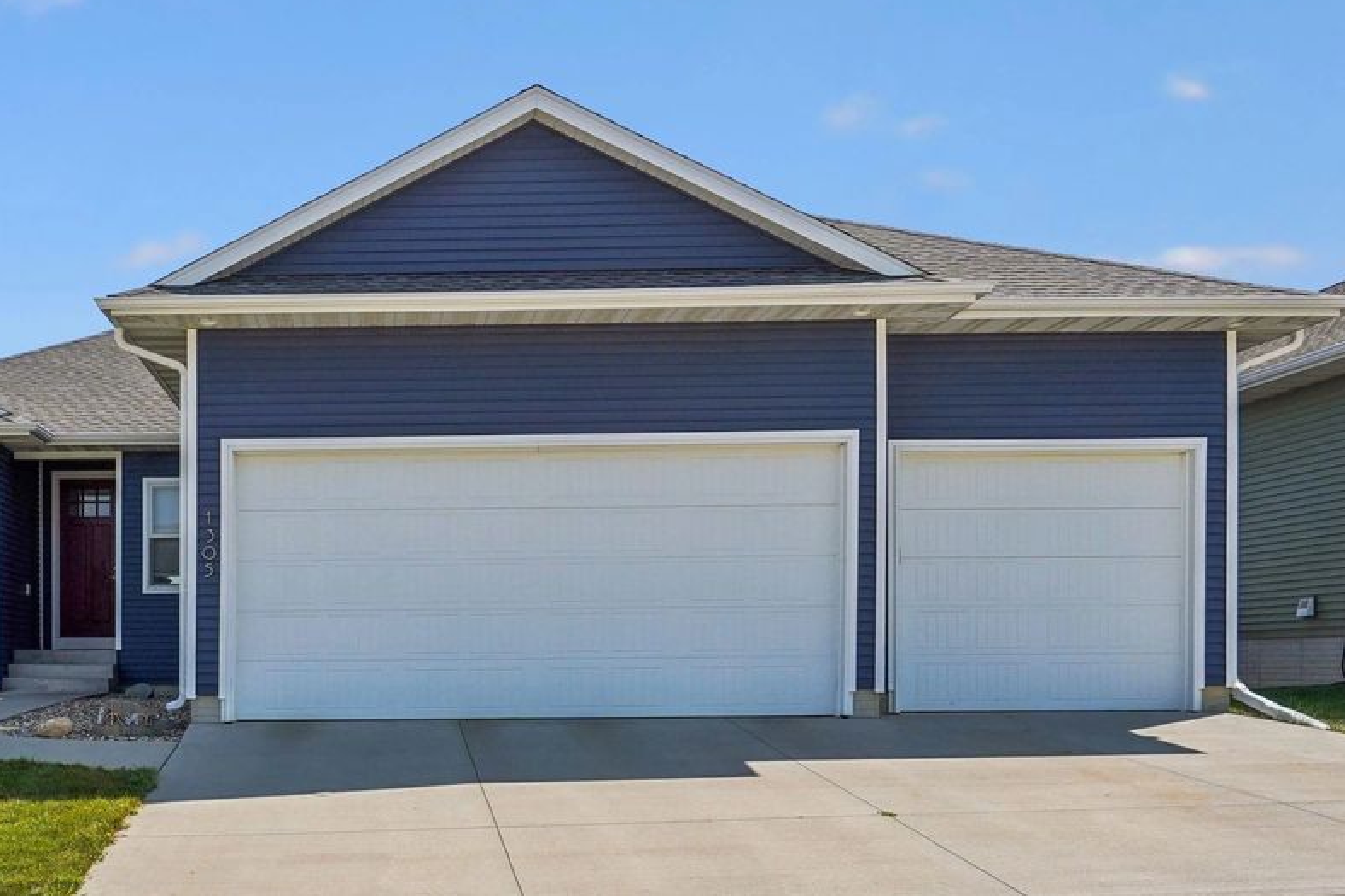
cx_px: 512
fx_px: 971
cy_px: 373
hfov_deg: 68.4
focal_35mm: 26
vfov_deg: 49.3
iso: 400
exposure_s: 1/1250
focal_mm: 20
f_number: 8
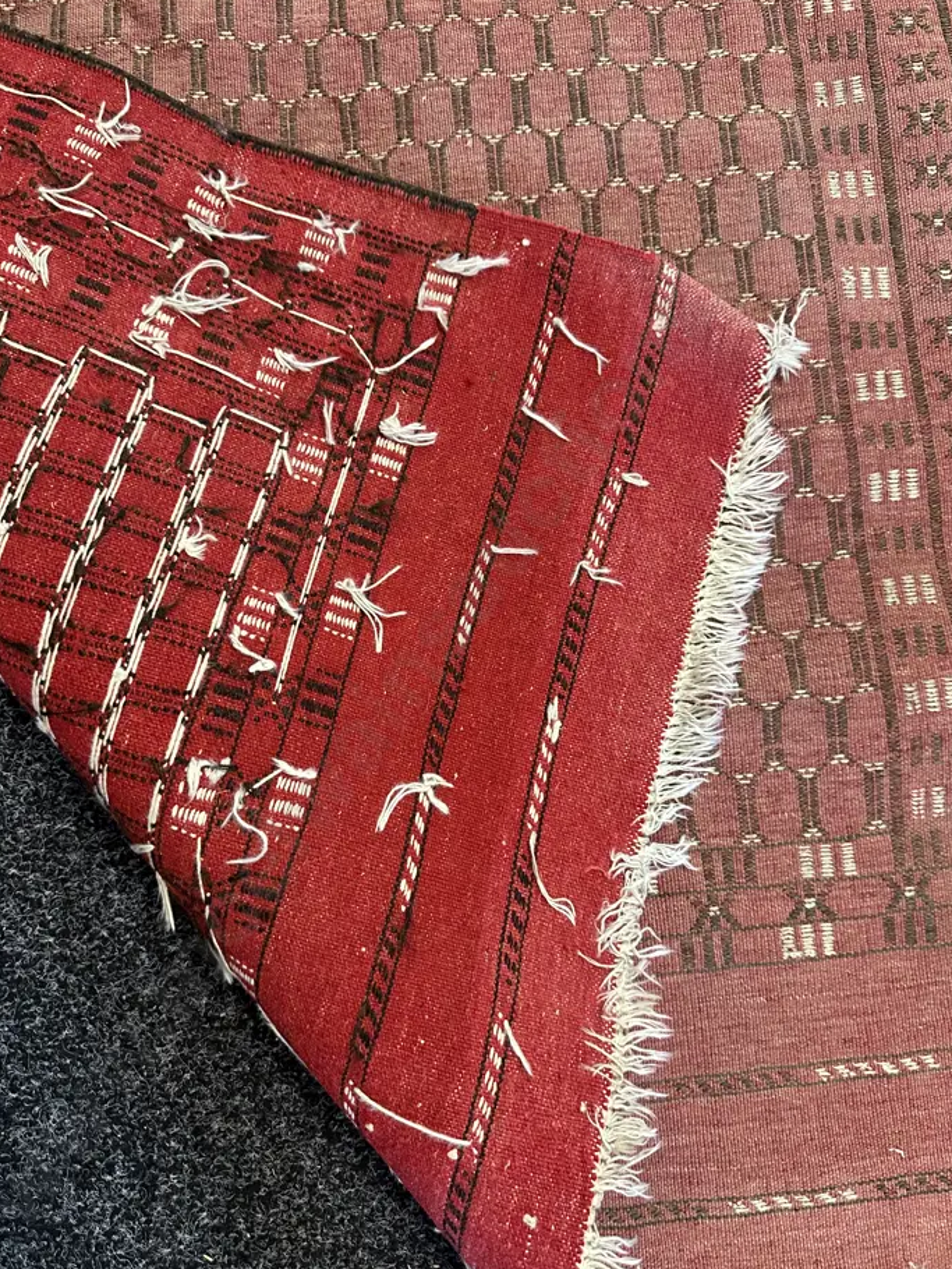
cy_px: 650
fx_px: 990
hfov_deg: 51.3
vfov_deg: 65.3
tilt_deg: -84.6
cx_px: 432
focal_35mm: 27
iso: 400
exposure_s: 1/50
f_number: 1.78
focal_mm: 6.86
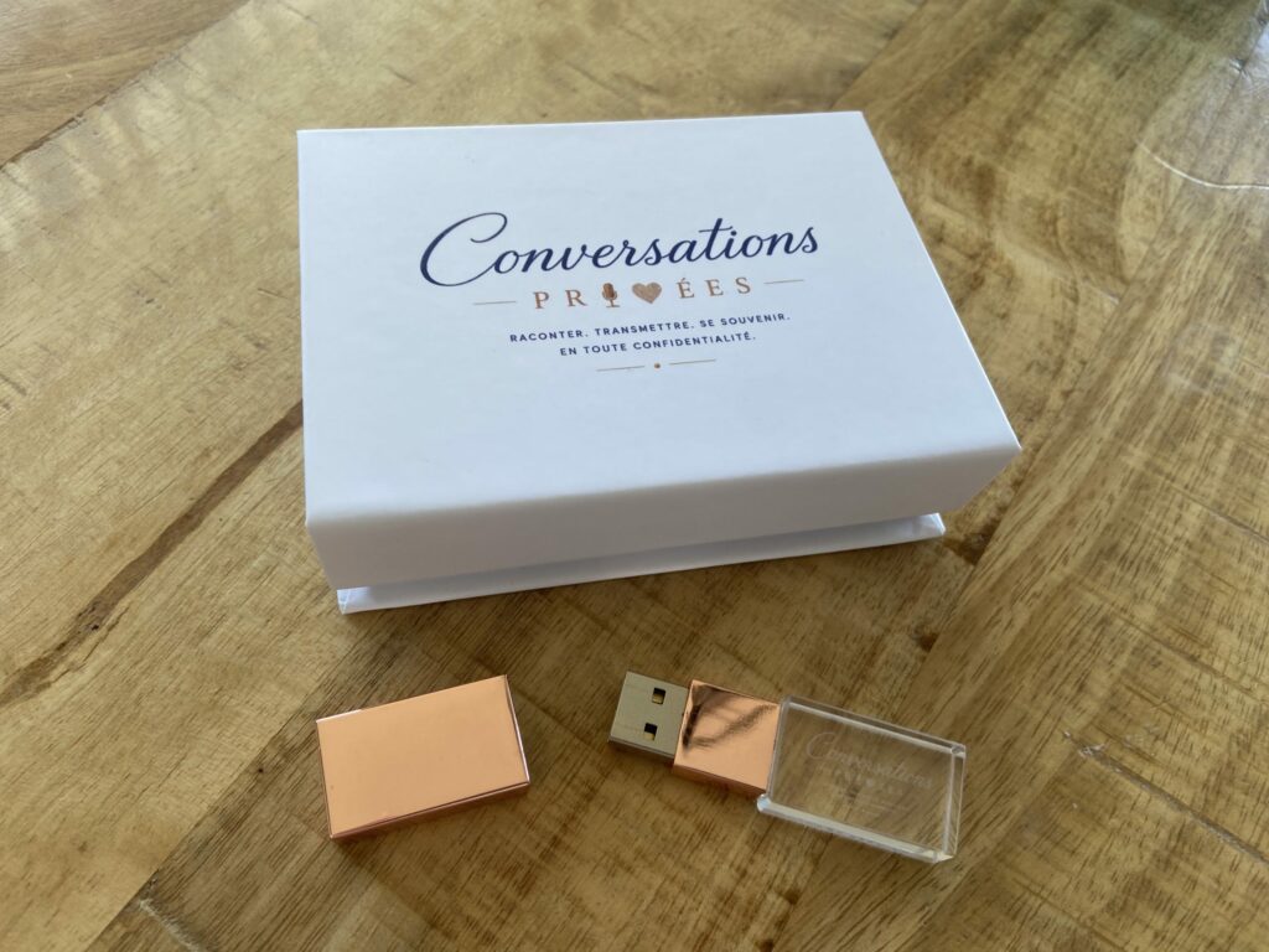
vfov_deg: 53.1
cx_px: 634
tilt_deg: -63.0
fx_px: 953
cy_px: 476
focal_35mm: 26
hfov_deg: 67.3
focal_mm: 4.25
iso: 32
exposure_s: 1/122
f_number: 1.8
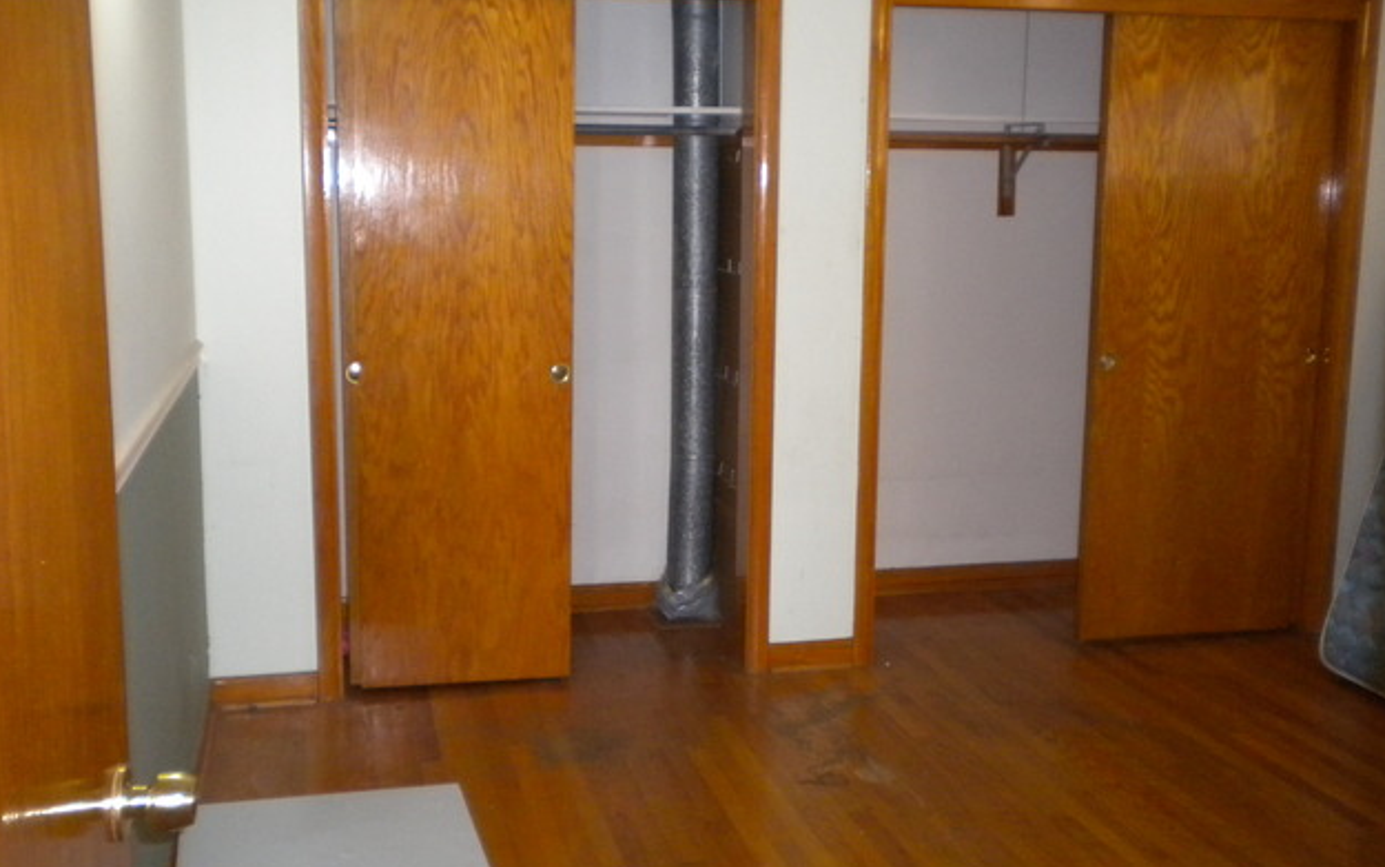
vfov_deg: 33.6
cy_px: 419
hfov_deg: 51.5
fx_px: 1435
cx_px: 683
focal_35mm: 38
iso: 400
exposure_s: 1/30
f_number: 3.1
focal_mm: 6.3
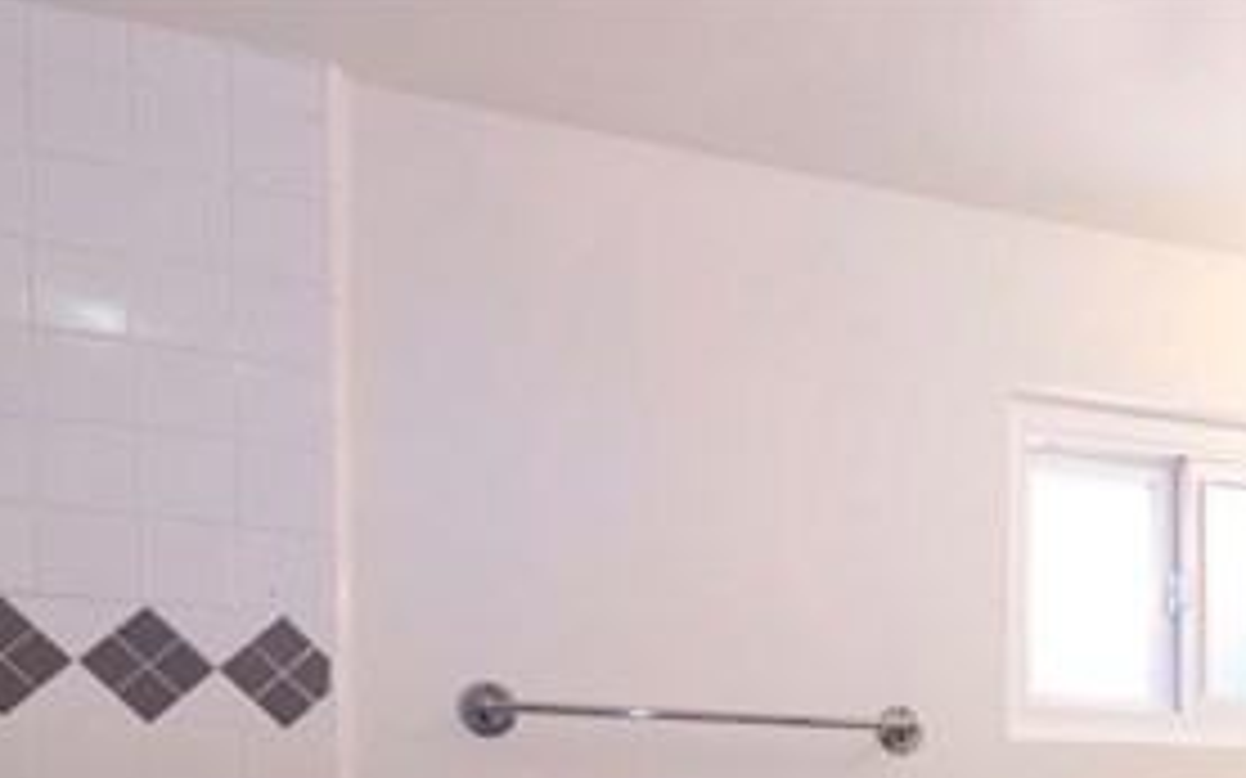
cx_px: 918
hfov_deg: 55.7
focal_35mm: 33
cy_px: 947
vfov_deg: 31.6
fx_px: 1120
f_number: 8
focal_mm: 14
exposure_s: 1/15
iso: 360
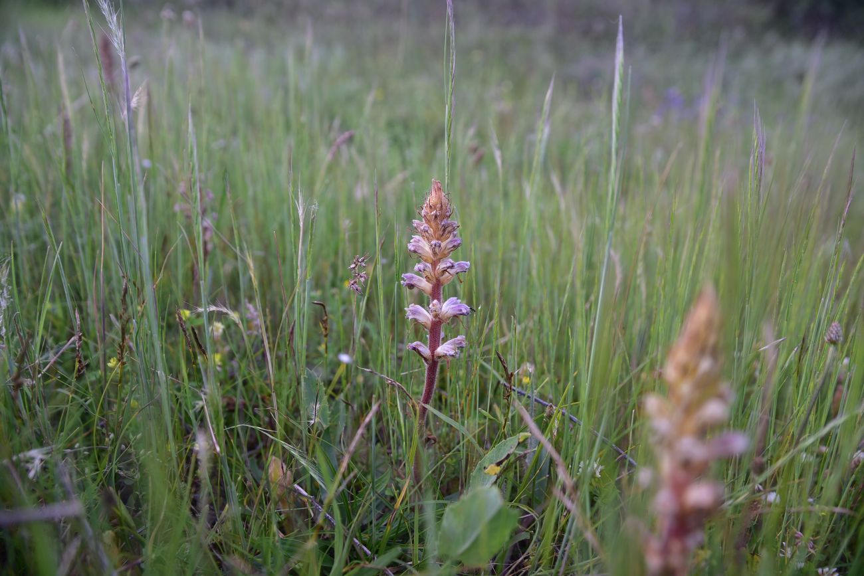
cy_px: 288
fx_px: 768
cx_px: 432
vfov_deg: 41.1
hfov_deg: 58.7
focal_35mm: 32
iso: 200
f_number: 5
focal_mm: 32
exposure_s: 1/125
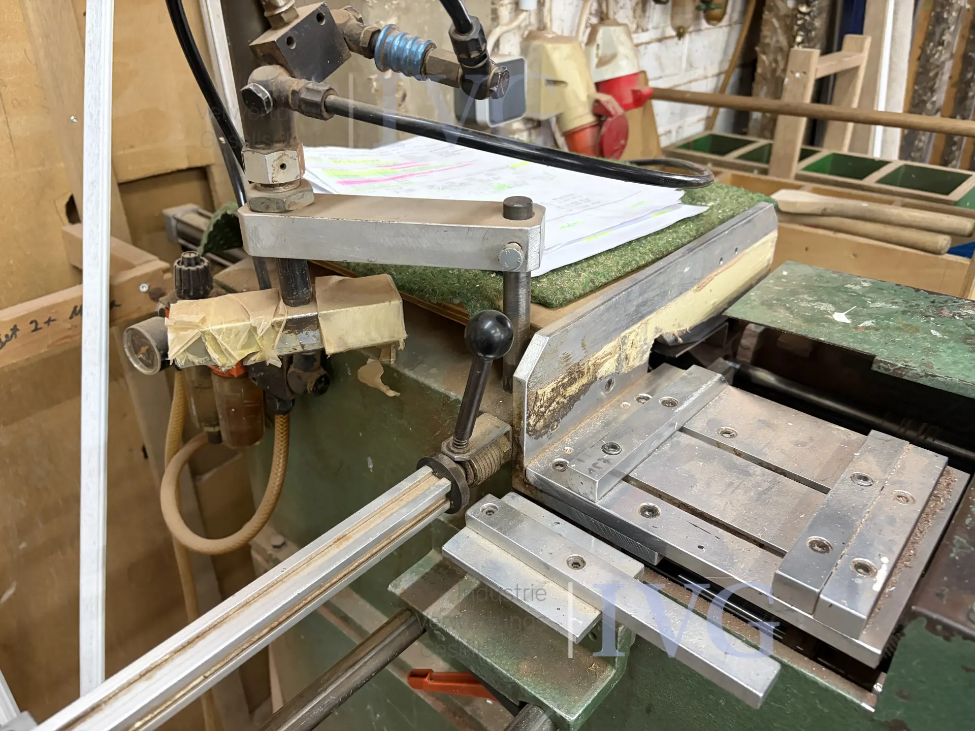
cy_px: 366
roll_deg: +1.2
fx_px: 732
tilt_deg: -29.8
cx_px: 488
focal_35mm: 26
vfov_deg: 53.1
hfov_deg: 67.3
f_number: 1.6
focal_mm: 5.96
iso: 320
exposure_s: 1/50
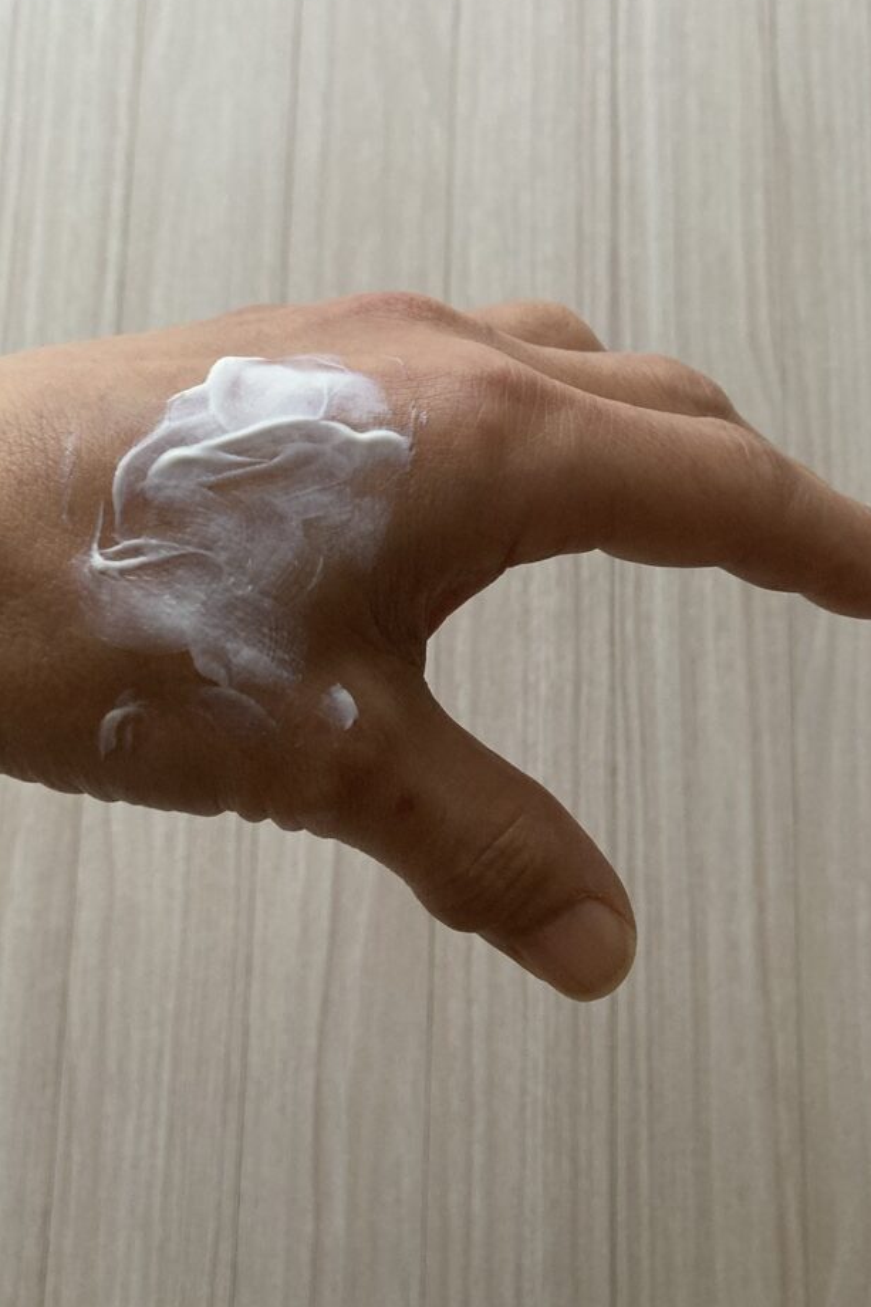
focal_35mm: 38
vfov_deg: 50.4
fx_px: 1379
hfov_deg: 34.7
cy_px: 536
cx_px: 297
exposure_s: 1/60
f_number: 1.8
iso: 160
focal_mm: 3.99
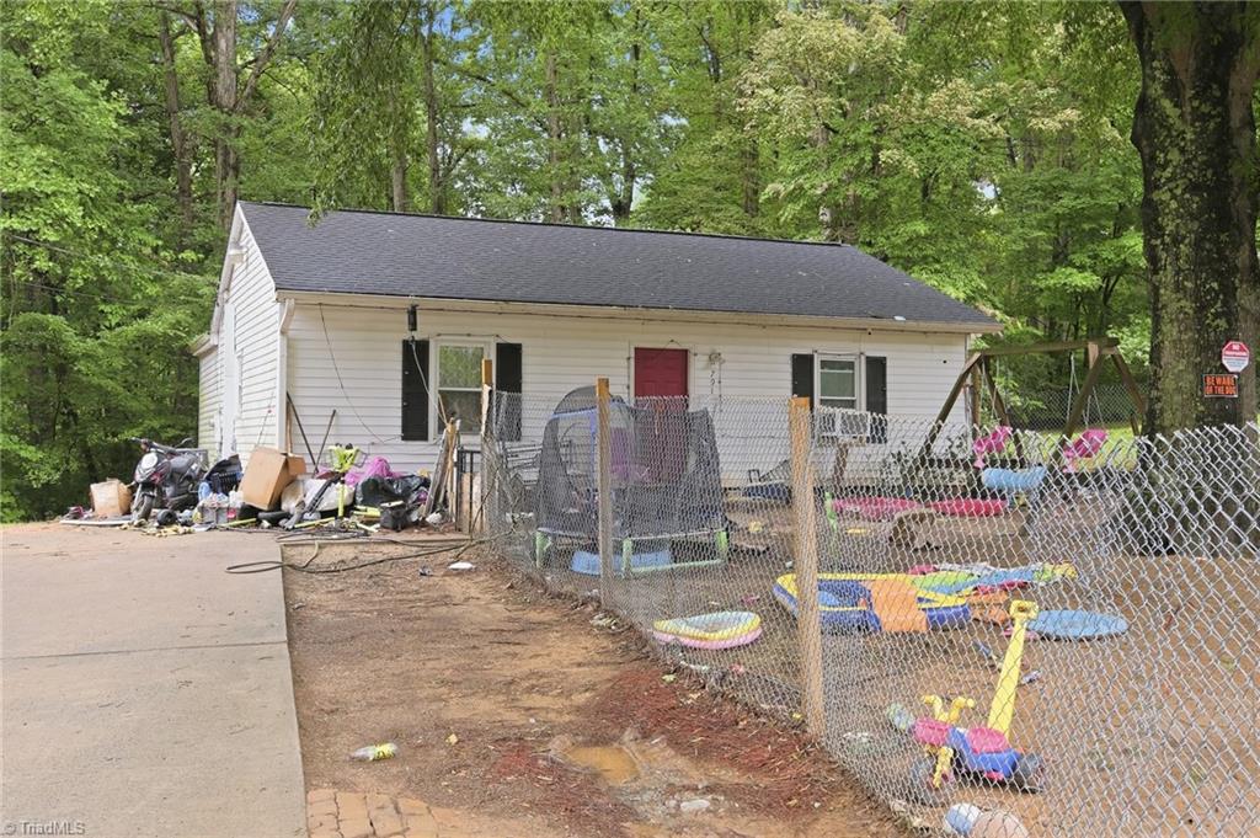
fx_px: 1259
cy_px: 419
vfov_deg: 36.8
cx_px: 630
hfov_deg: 53.2
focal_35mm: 36
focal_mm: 24
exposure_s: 1/150
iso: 640
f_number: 5.6
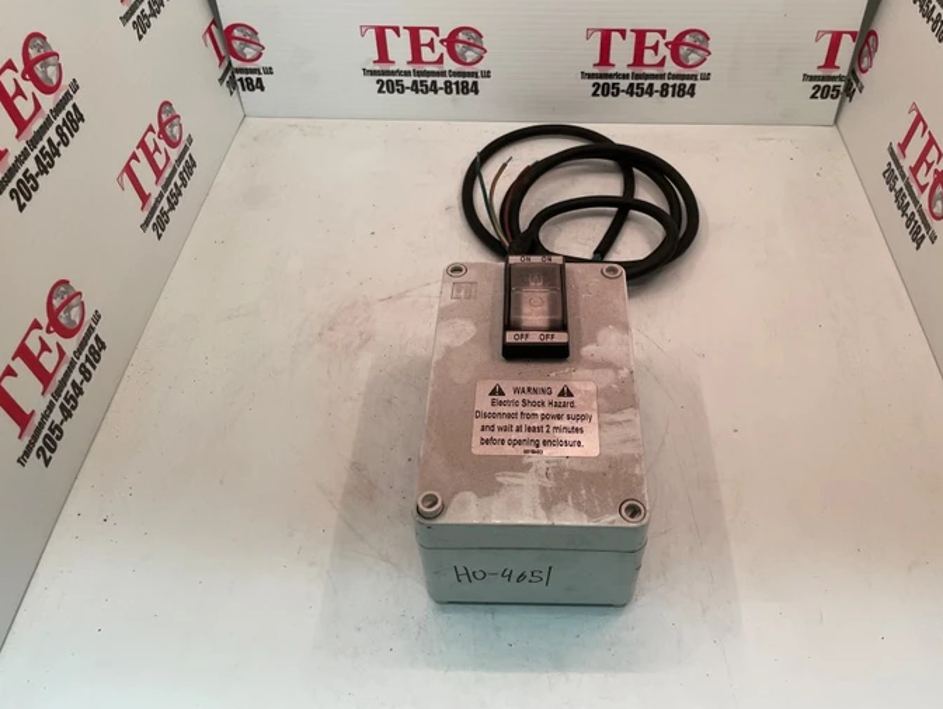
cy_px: 332
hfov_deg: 61.5
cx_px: 521
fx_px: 791
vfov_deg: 48.3
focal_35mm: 29
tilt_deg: -46.2
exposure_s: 1/112
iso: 100
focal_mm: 4.2
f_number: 1.6
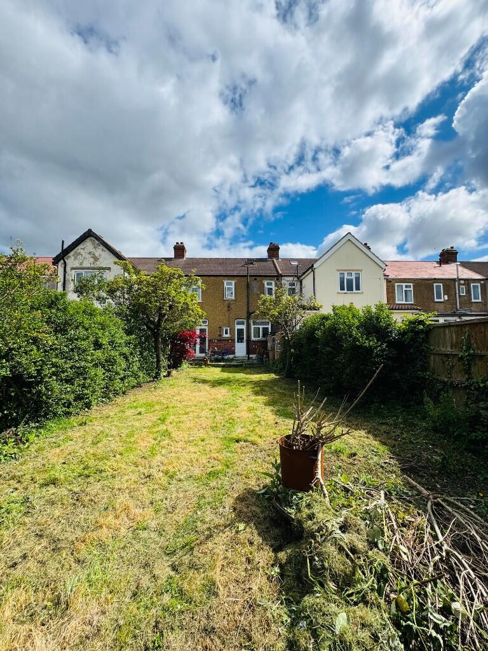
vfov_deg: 102.1
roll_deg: +0.8
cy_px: 326
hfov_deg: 85.7
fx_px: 263
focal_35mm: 14
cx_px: 244
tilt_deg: +4.3
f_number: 2.2
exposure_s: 1/2083
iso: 40
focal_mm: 2.22
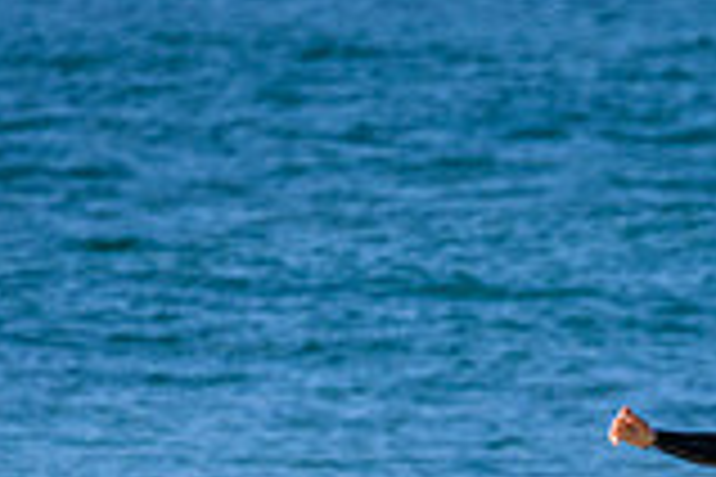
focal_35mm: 2146
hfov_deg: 1.0
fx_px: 42678
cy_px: 826
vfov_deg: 0.6
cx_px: 1067
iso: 1800
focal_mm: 590
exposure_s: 1/2000
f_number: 11
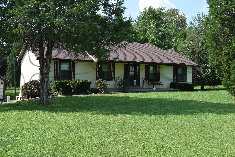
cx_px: 118
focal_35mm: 45
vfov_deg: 29.9
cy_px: 78
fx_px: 294
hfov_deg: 43.6
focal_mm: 30
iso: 200
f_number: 9
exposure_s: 1/320
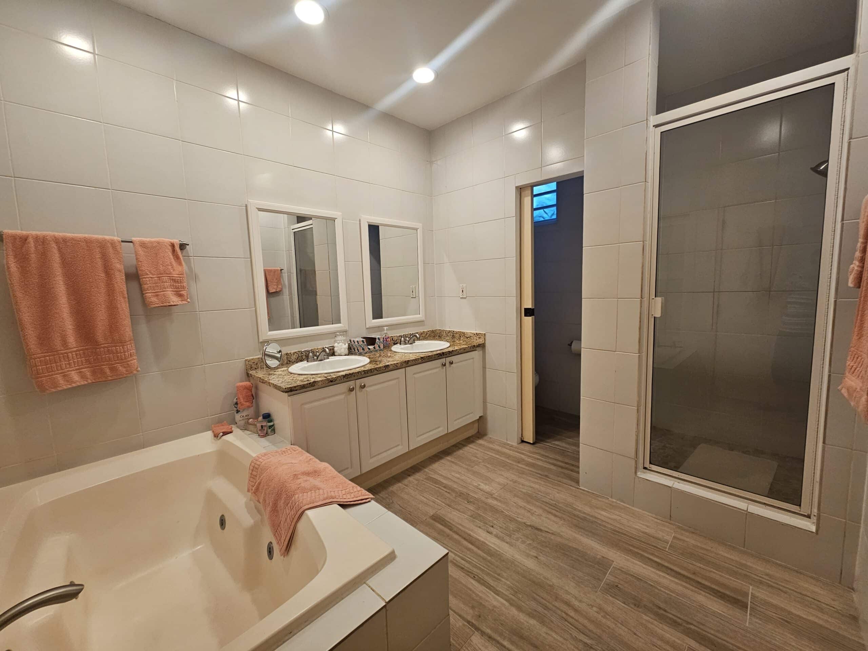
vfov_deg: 89.9
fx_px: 326
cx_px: 434
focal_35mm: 13
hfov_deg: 106.2
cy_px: 326
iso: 125
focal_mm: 2.2
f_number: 2.2
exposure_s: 1/60
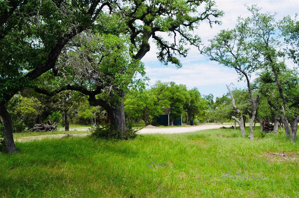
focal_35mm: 27
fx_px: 224
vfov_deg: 47.7
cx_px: 150
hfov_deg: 67.5
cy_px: 99
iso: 200
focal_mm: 18
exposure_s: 1/125
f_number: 11
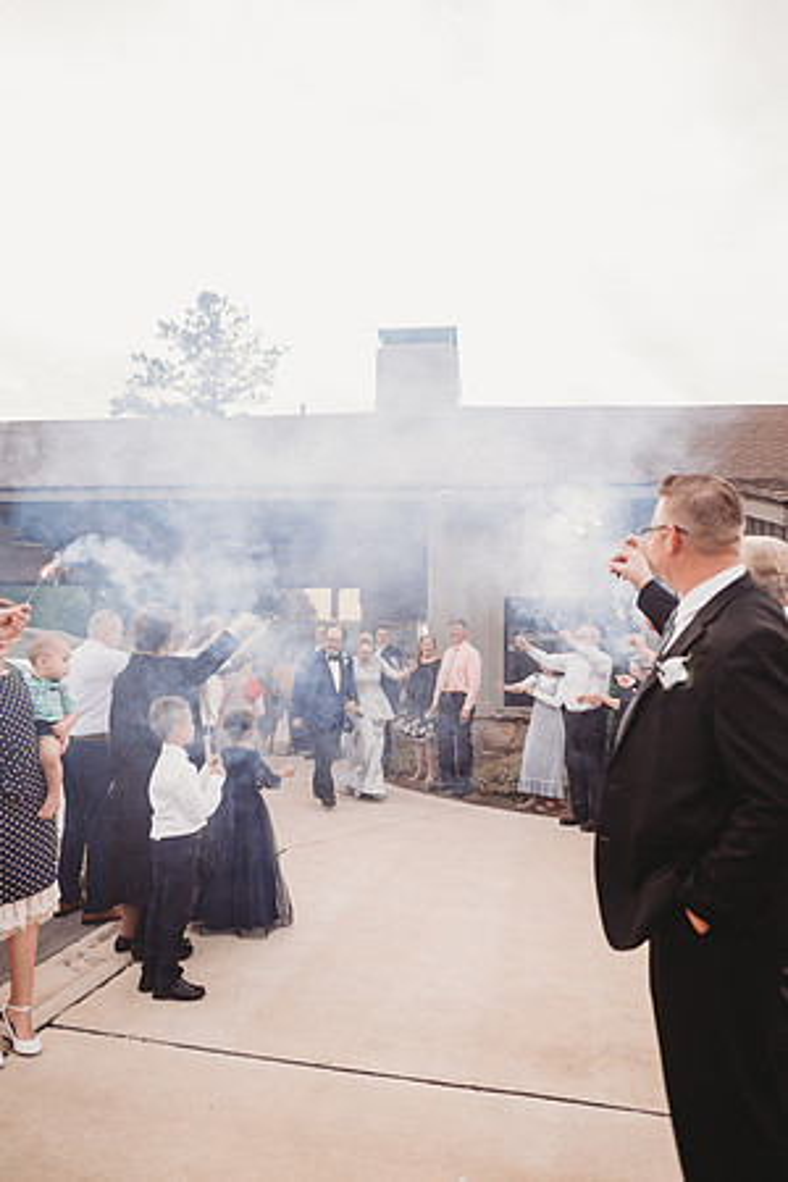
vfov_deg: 73.7
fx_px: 788
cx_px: 394
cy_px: 591
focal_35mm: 24
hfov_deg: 53.1
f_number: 2.5
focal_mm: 24
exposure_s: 1/200
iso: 160
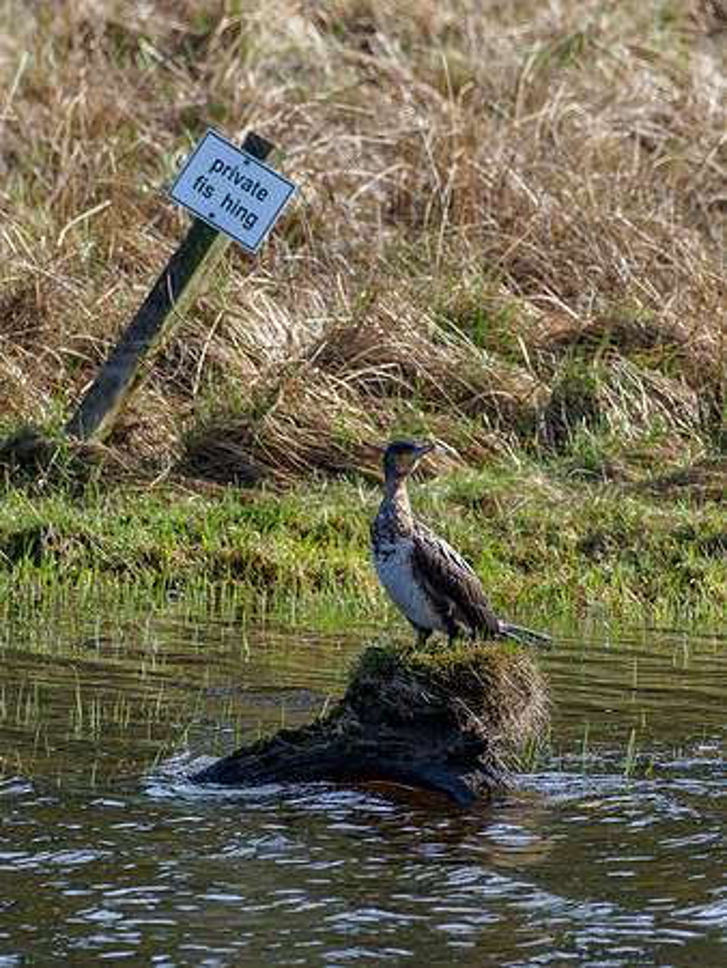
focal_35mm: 943
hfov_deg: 1.6
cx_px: 398
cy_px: 453
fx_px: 26378
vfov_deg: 2.1
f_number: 4.5
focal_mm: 300
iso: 200
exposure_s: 1/640
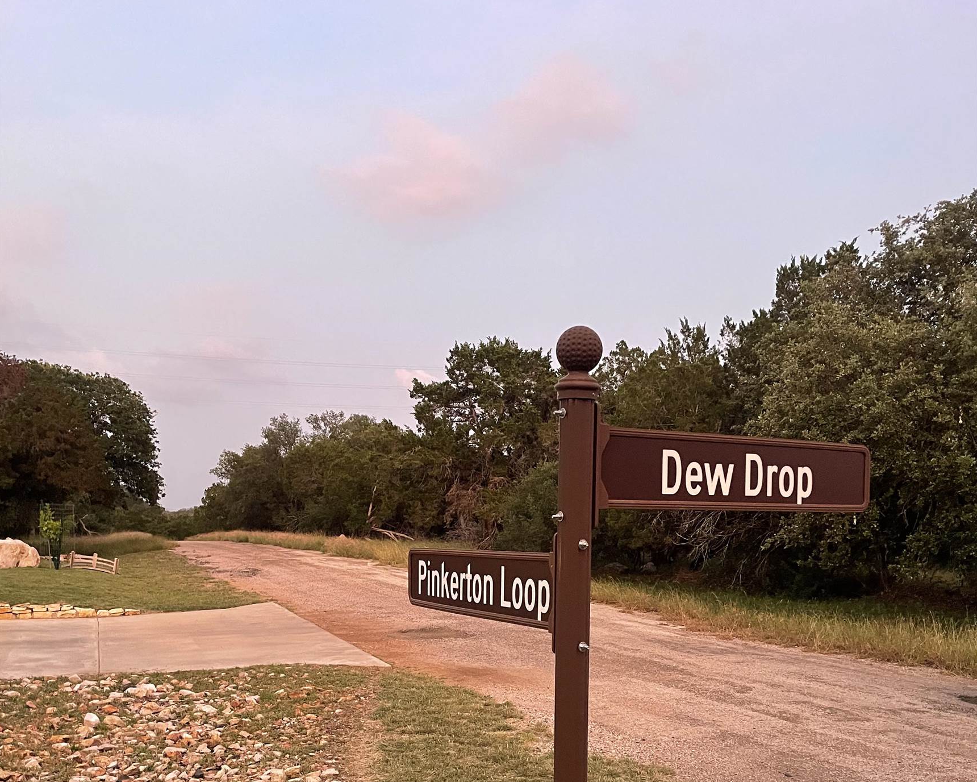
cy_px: 605
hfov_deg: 52.8
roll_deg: -1.9
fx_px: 983
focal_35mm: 34
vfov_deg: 41.8
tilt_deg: -5.1
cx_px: 488
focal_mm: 4.2
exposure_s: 1/60
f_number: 1.6
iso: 320
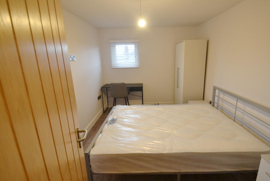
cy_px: 90
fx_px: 128
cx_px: 148
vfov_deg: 70.5
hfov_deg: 93.0
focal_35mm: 17
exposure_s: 1/60
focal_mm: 10
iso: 720
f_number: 3.5
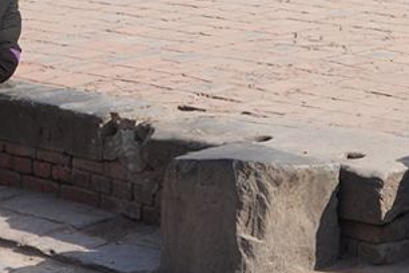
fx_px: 1784
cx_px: 405
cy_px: -415
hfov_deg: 12.9
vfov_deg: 8.0
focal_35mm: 157
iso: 100
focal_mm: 24
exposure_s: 1/100
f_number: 11
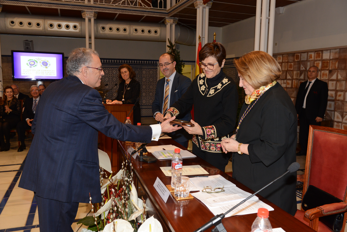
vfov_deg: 41.1
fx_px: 308
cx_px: 174
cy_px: 116
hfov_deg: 58.7
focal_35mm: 32
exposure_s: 1/125
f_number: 5
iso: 1600
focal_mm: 32
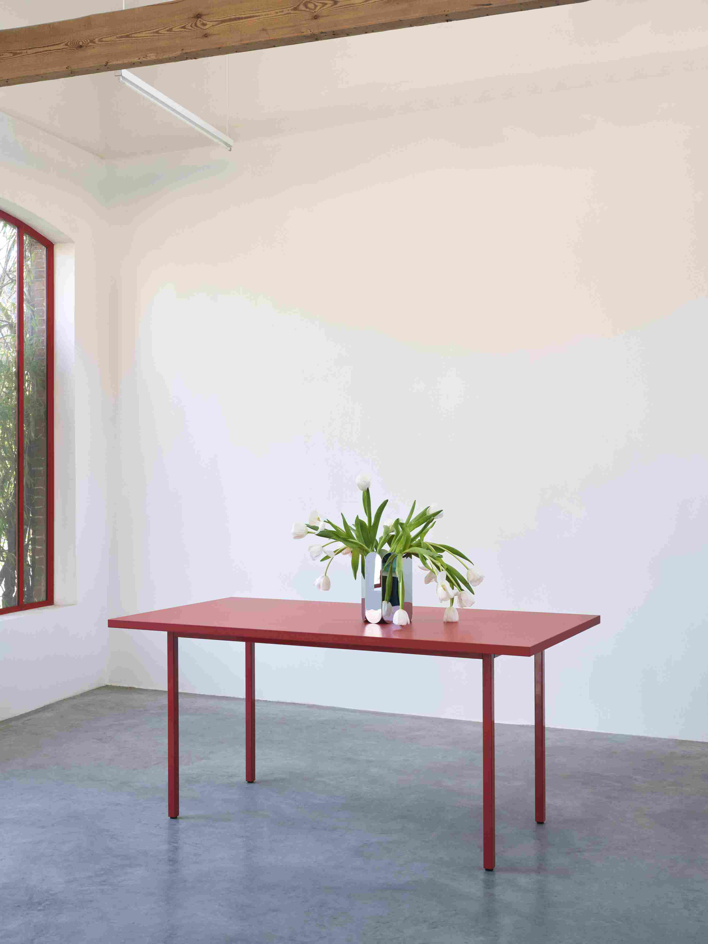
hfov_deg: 36.0
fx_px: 1091
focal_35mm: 40
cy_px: 472
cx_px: 354
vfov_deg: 46.8
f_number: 11
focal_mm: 50.8
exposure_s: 1/4
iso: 100
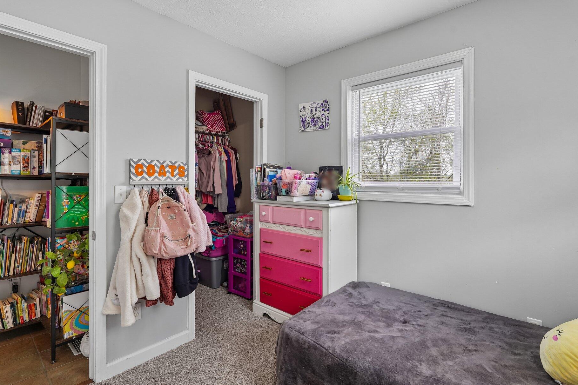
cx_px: 288
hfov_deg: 90.0
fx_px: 289
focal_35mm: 18
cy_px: 184
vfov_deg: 67.3
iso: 400
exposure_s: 1/20
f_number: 8
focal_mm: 16
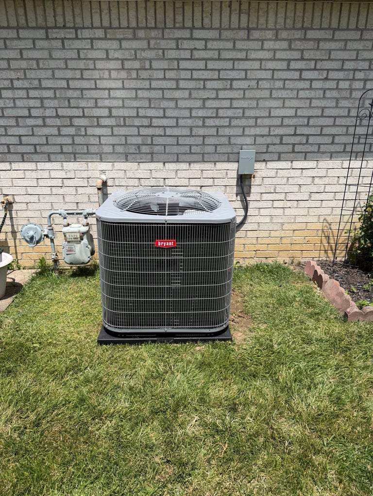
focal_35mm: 24
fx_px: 345
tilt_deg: -20.4
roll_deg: -0.9
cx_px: 186
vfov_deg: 71.6
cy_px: 248
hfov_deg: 56.8
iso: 80
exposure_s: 1/4975
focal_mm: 6.76
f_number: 1.78
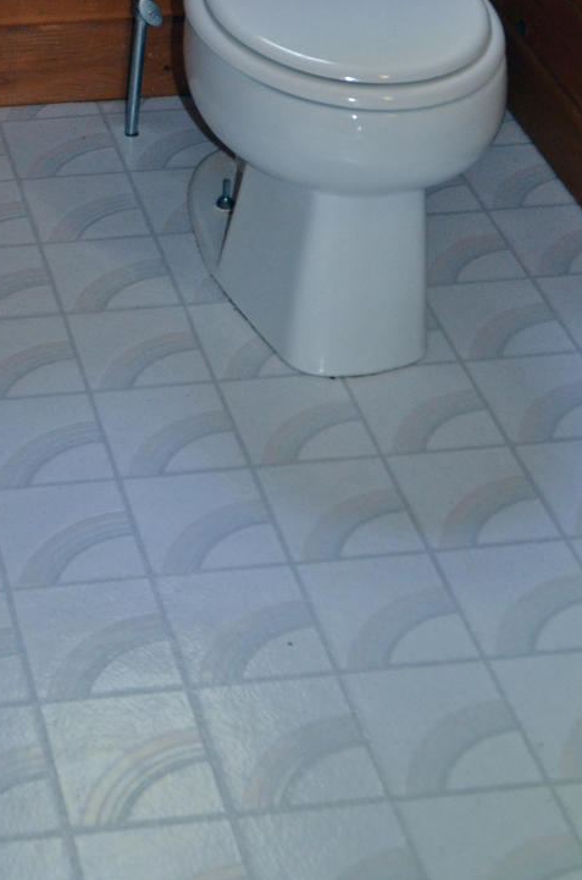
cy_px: -306
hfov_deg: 15.0
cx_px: -122
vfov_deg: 20.9
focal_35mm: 87
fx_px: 2130
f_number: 3.8
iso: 800
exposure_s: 1/60
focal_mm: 21
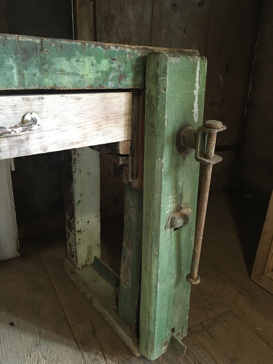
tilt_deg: -19.1
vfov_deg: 61.7
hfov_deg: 48.2
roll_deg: +0.4
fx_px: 305
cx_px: 136
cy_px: 182
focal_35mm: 29
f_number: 2.2
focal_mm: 4.15
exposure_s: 1/33
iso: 250
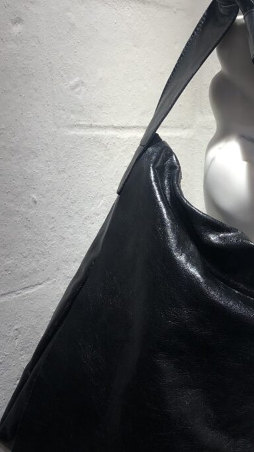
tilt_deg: -10.7
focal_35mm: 54
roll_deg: +1.2
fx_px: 647
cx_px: 235
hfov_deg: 21.6
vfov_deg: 38.4
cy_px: 261
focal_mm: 4
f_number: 1.8
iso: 20
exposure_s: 1/33
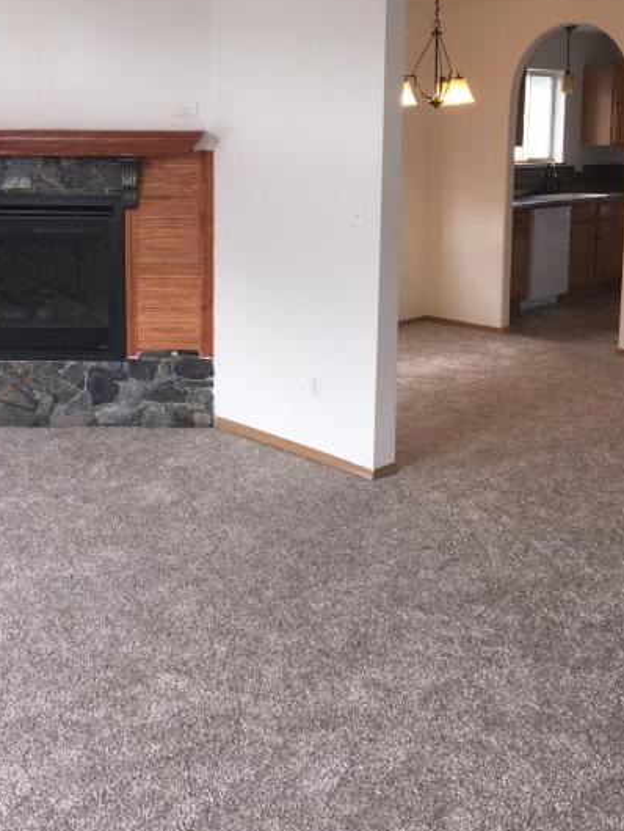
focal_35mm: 42
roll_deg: -0.6
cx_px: 259
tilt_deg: -7.2
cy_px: 252
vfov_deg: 43.9
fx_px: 1009
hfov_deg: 34.3
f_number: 2.2
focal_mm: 4.15
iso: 32
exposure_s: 1/32
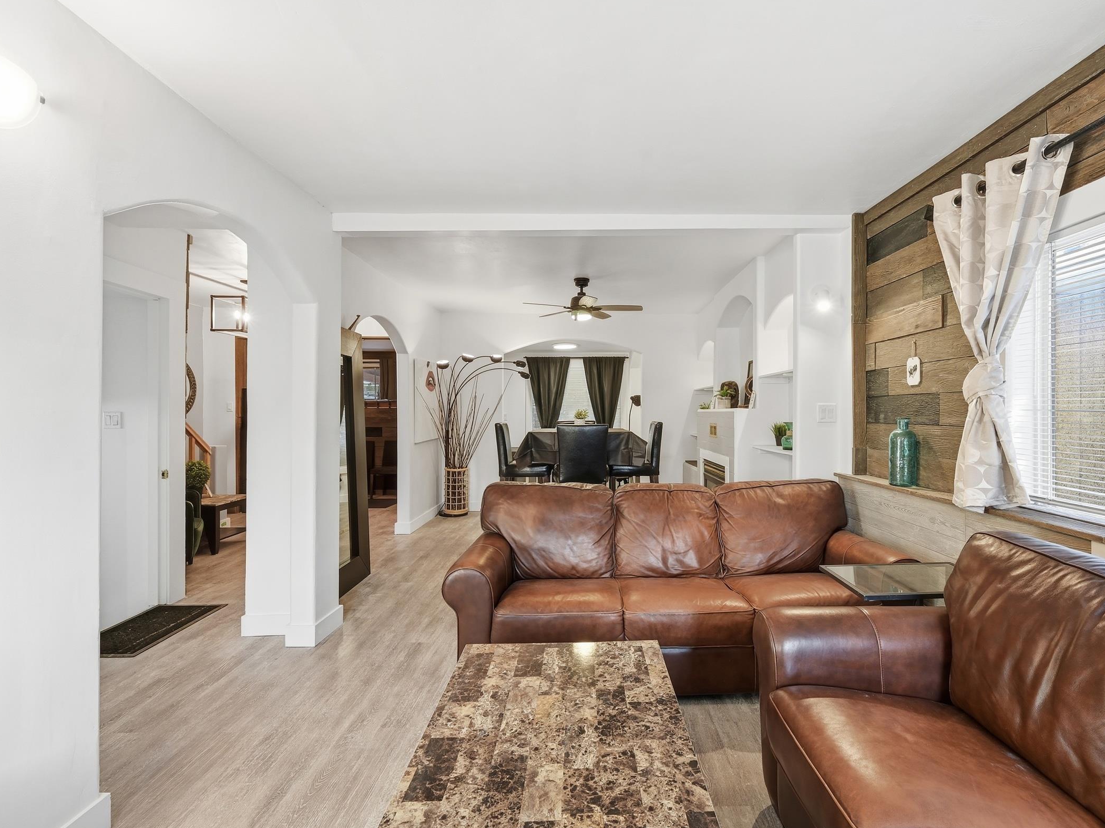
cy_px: 414
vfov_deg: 78.1
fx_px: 511
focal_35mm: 16
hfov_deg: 94.3
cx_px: 600
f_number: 8
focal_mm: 14
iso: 100
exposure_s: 1/10
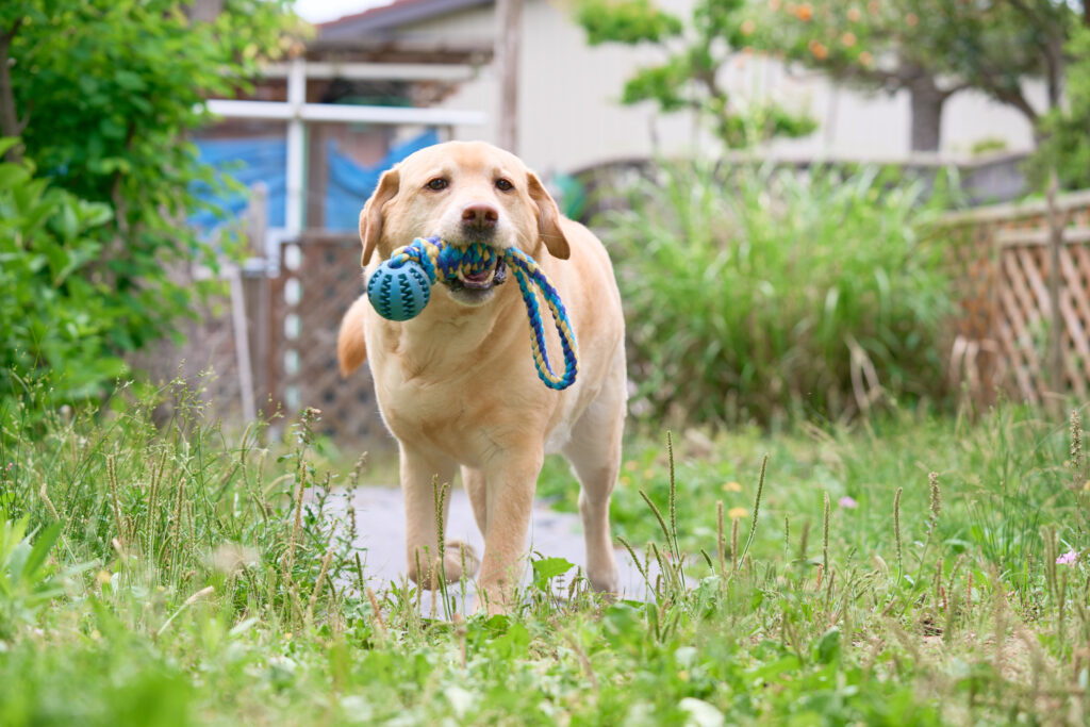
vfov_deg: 15.2
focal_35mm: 90
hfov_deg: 22.6
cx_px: 545
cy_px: 364
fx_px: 2725
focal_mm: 90
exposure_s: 1/250
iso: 100
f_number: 4.5
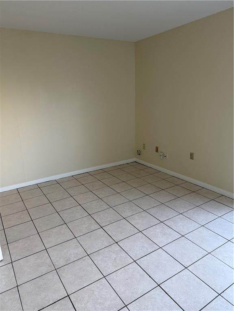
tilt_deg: -16.2
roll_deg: +2.4
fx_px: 216
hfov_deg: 56.8
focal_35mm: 24
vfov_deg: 71.6
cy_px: 156
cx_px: 117
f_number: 1.78
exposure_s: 1/121
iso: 160
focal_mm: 6.76
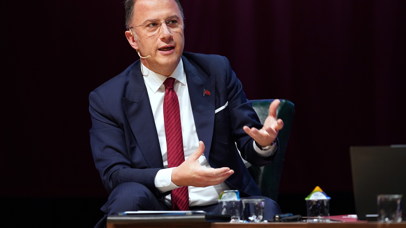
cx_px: 203
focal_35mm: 210
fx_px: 2261
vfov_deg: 5.8
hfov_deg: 10.3
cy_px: 98
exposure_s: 1/200
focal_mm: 200
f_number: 2.8
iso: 1000
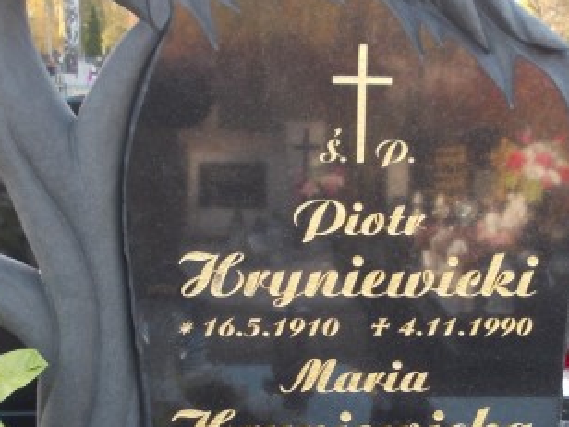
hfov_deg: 24.7
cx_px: 299
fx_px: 1299
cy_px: 373
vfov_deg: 18.4
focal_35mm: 79
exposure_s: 1/60
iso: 80
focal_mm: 5.3
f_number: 3.1
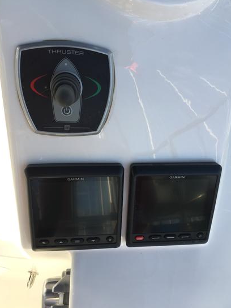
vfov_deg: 56.8
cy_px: 166
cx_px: 120
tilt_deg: -66.5
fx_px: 285
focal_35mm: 32
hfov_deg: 44.2
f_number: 2.2
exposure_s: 1/395
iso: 32
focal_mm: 4.15
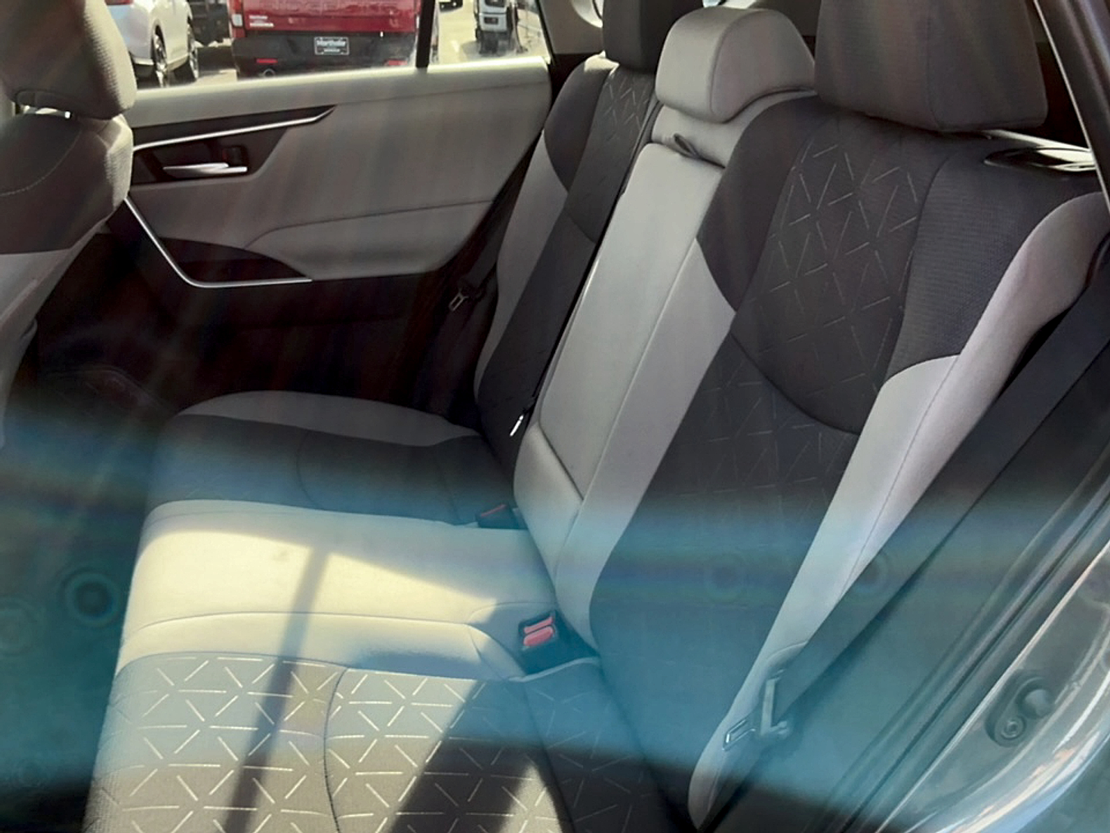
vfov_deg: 46.8
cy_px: 416
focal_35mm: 30
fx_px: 962
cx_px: 555
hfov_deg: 60.0
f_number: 1.8
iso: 25
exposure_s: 1/120
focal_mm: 3
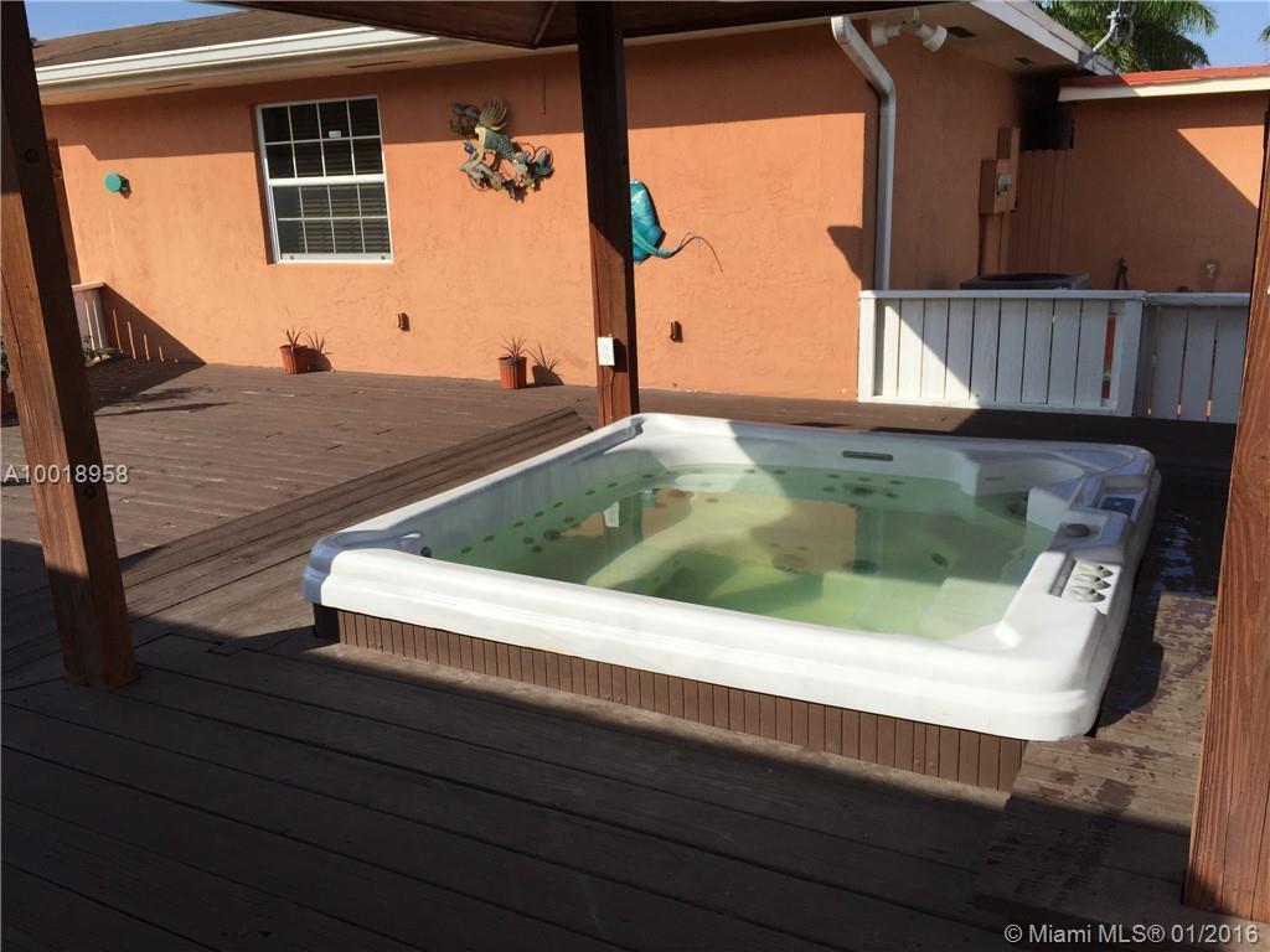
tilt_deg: -16.1
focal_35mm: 29
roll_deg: +1.4
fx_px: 1064
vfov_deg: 48.2
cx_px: 635
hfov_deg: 61.7
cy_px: 476
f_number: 2.2
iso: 32
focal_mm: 4.15
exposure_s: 1/3049
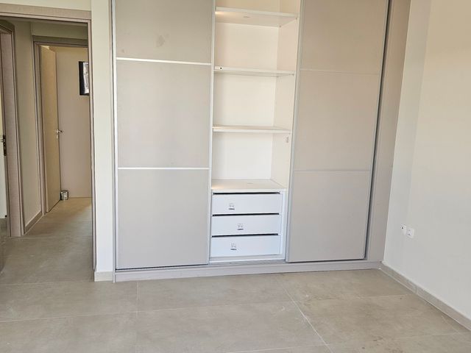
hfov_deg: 73.9
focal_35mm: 23
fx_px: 313
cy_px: 176
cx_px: 236
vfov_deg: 58.9
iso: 100
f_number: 1.7
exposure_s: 1/190
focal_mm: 6.3
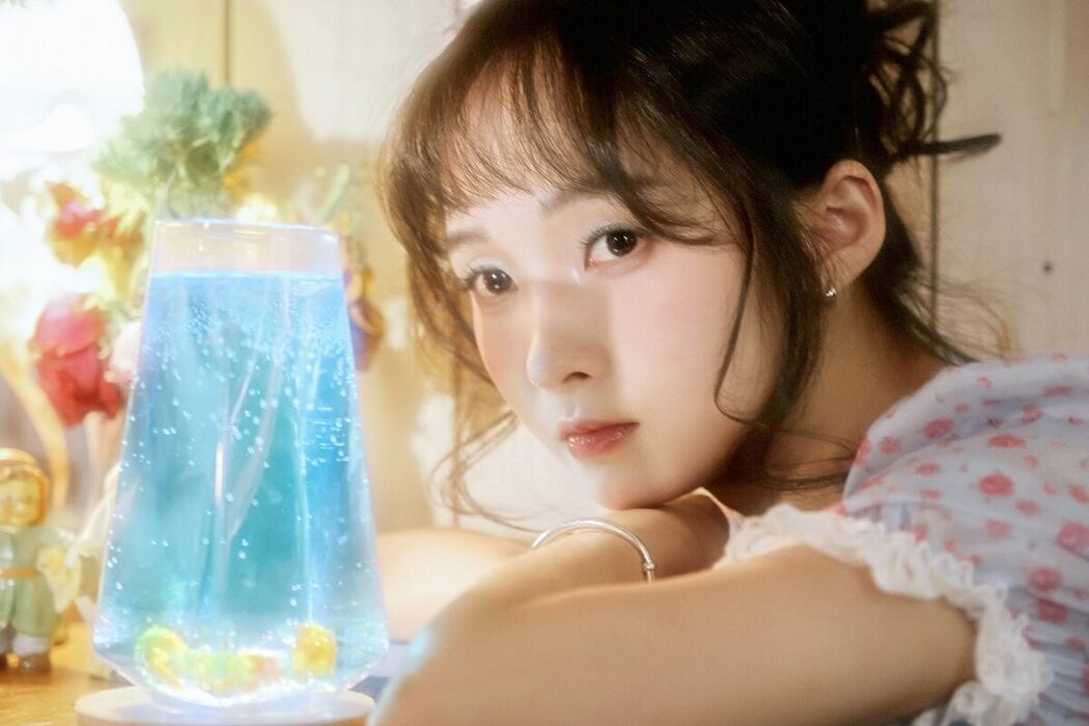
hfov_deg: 24.5
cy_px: 363
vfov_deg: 16.5
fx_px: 2511
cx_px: 544
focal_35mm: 83
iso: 640
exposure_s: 1/60
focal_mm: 55
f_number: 2.8
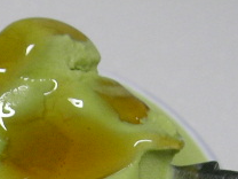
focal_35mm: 117
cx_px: 10
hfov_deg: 16.5
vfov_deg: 12.1
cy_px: 262
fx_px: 804
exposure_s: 1/27.6
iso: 100
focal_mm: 5.8
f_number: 3.5
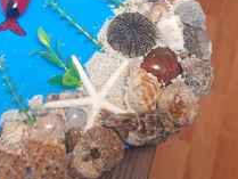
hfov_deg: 32.5
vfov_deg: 25.4
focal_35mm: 56
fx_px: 385
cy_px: 21
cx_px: 22
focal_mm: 4.6
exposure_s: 1/25
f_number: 2
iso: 400
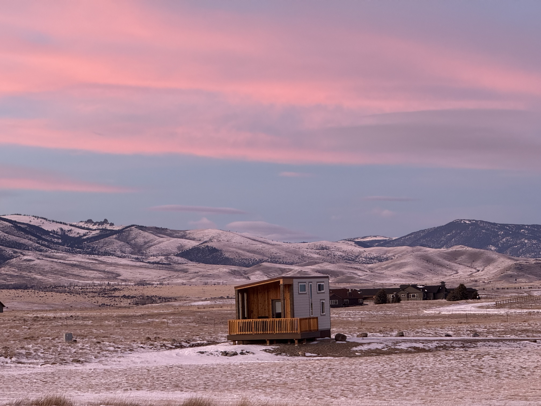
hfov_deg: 16.4
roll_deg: +1.8
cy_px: 203
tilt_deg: +2.6
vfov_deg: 12.3
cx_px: 270
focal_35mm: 120
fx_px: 1875
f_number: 2.8
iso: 250
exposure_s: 1/88
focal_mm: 15.66
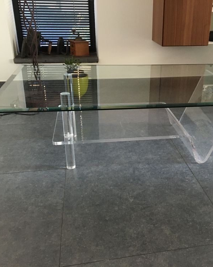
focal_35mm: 38
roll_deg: -0.9
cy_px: 134
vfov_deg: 47.9
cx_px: 147
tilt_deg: -24.2
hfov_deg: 38.6
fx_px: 299
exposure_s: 1/25
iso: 200
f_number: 2.2
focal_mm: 4.15
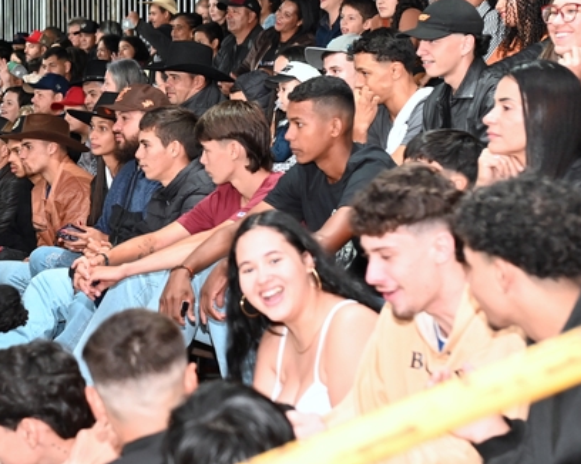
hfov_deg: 16.4
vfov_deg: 13.3
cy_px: 146
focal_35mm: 116
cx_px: 71
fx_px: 1994
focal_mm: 56
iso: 3200
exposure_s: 1/60
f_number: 4
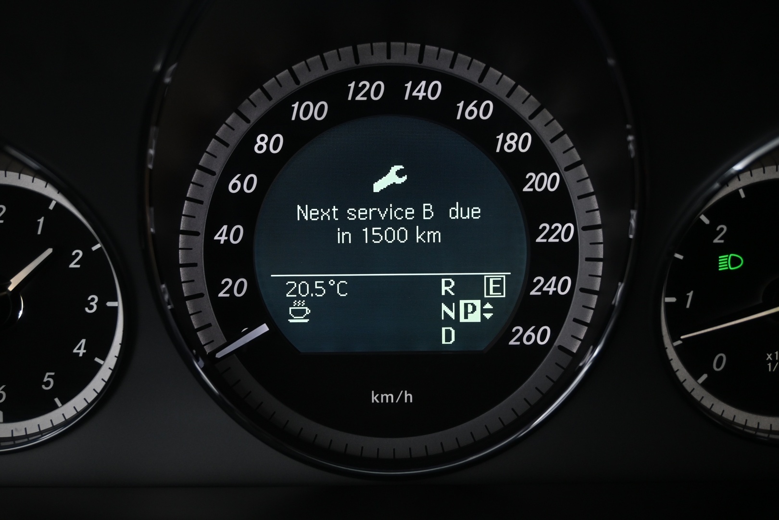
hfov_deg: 47.2
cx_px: 390
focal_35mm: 41
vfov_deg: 32.4
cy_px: 260
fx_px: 893
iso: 900
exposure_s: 1/40
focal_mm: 27.5
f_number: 4.5
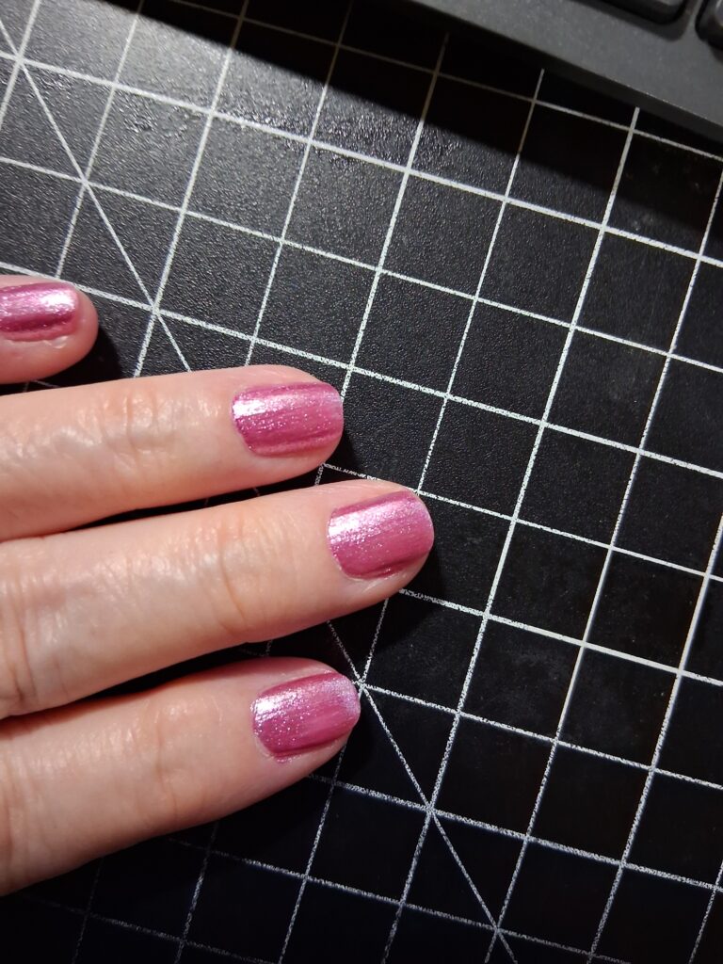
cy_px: 482
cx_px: 362
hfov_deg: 53.1
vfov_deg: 67.3
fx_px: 724
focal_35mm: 26
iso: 500
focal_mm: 3.98
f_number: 1.8
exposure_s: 1/30
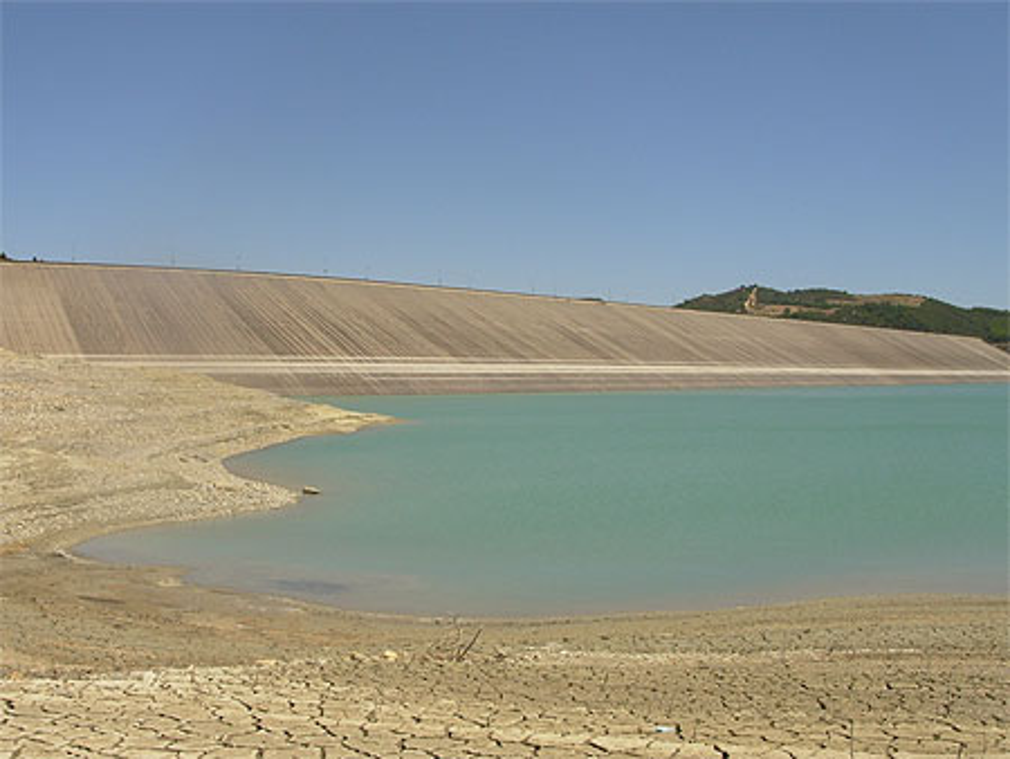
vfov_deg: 37.8
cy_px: 380
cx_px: 505
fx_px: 1109
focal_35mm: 38
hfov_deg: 49.0
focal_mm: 6.3
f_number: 4.9
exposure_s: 1/683
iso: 50
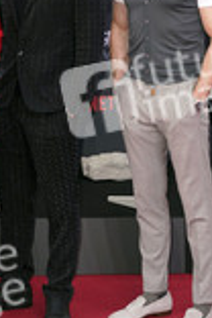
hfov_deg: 7.5
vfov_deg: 11.2
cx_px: -20
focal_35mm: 182
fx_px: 1608
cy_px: -12
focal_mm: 71
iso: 320
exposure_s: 1/160
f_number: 8
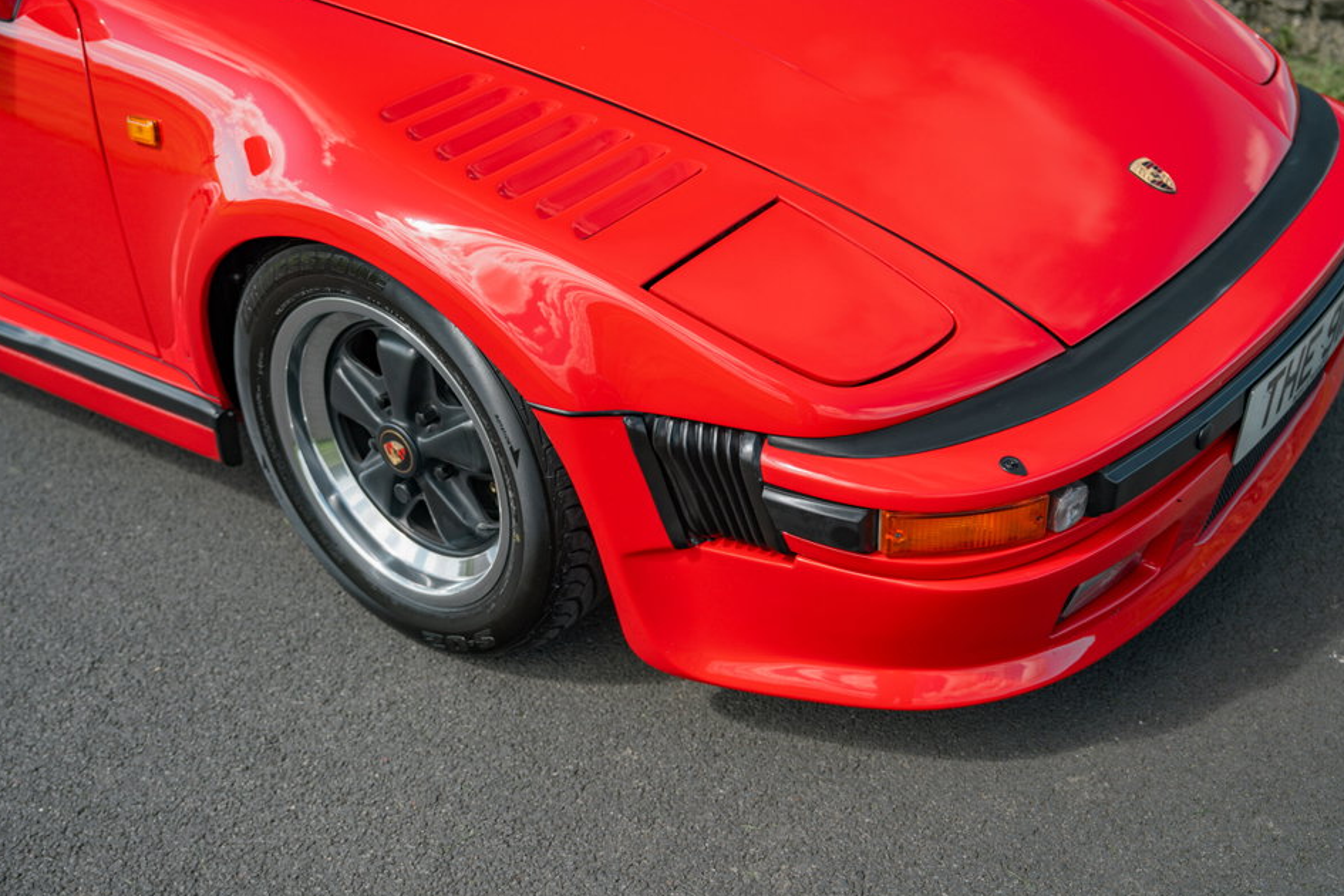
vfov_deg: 34.2
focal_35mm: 39
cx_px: 711
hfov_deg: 49.5
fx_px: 1456
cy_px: 444
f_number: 2.8
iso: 100
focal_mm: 36
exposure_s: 1/500
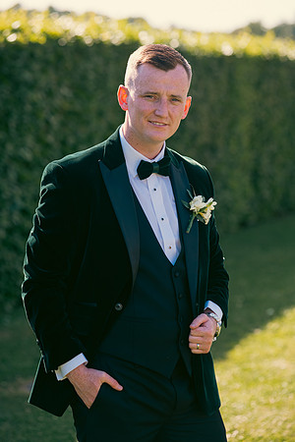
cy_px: 221
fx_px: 1536
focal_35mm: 125
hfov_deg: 11.0
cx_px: 148
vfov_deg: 16.4
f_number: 3.5
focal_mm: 125
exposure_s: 1/640
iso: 200
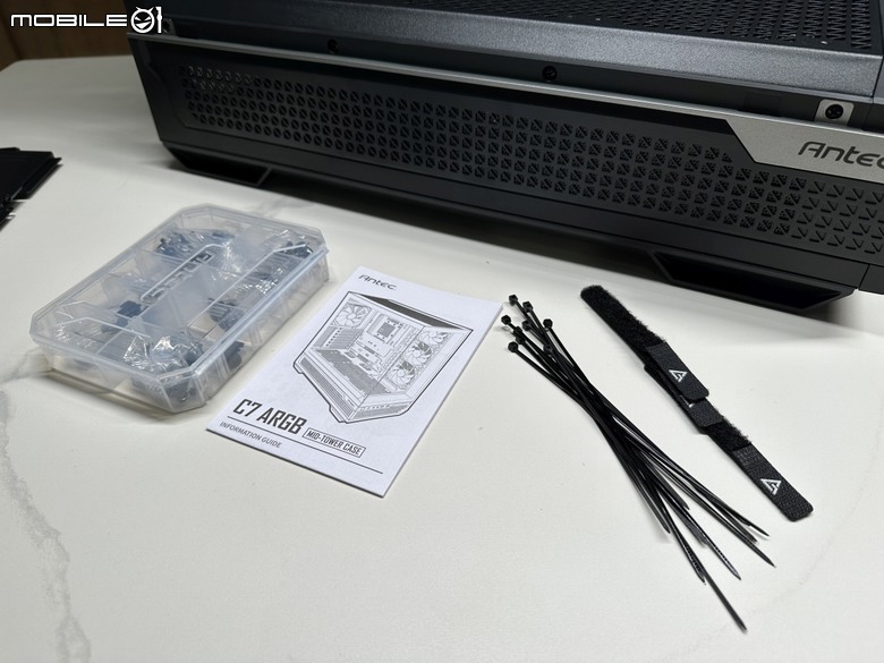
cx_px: 442
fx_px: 613
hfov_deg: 71.6
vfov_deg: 56.8
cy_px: 332
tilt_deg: -40.0
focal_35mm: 24
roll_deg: +2.1
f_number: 1.78
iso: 64
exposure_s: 1/181
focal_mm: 6.86
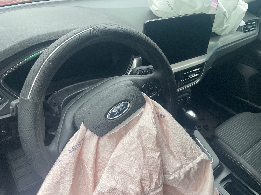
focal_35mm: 26
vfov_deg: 53.1
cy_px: 98
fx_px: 196
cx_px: 130
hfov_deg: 67.3
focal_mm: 4.2
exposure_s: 1/121
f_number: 1.6
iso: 100
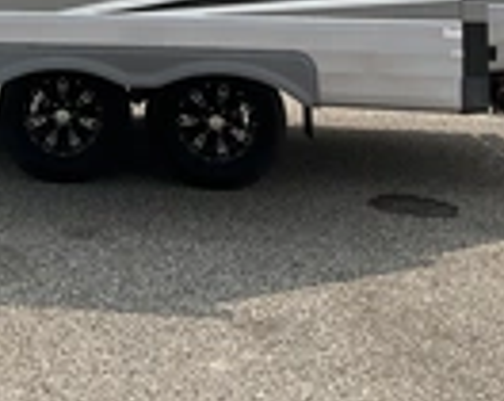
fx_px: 1280
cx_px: -34
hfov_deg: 21.3
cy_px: -153
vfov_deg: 16.6
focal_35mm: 86
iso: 25
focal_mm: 3
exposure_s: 1/3322
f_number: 1.8
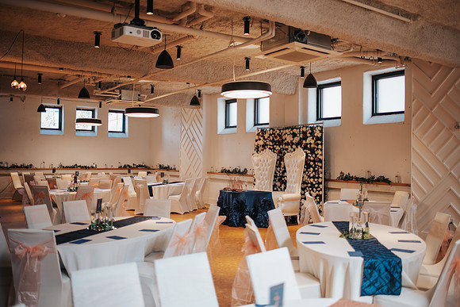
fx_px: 447
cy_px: 154
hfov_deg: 54.4
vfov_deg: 37.9
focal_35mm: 35
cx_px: 230
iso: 160
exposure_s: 1/320
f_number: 1.8
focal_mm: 35
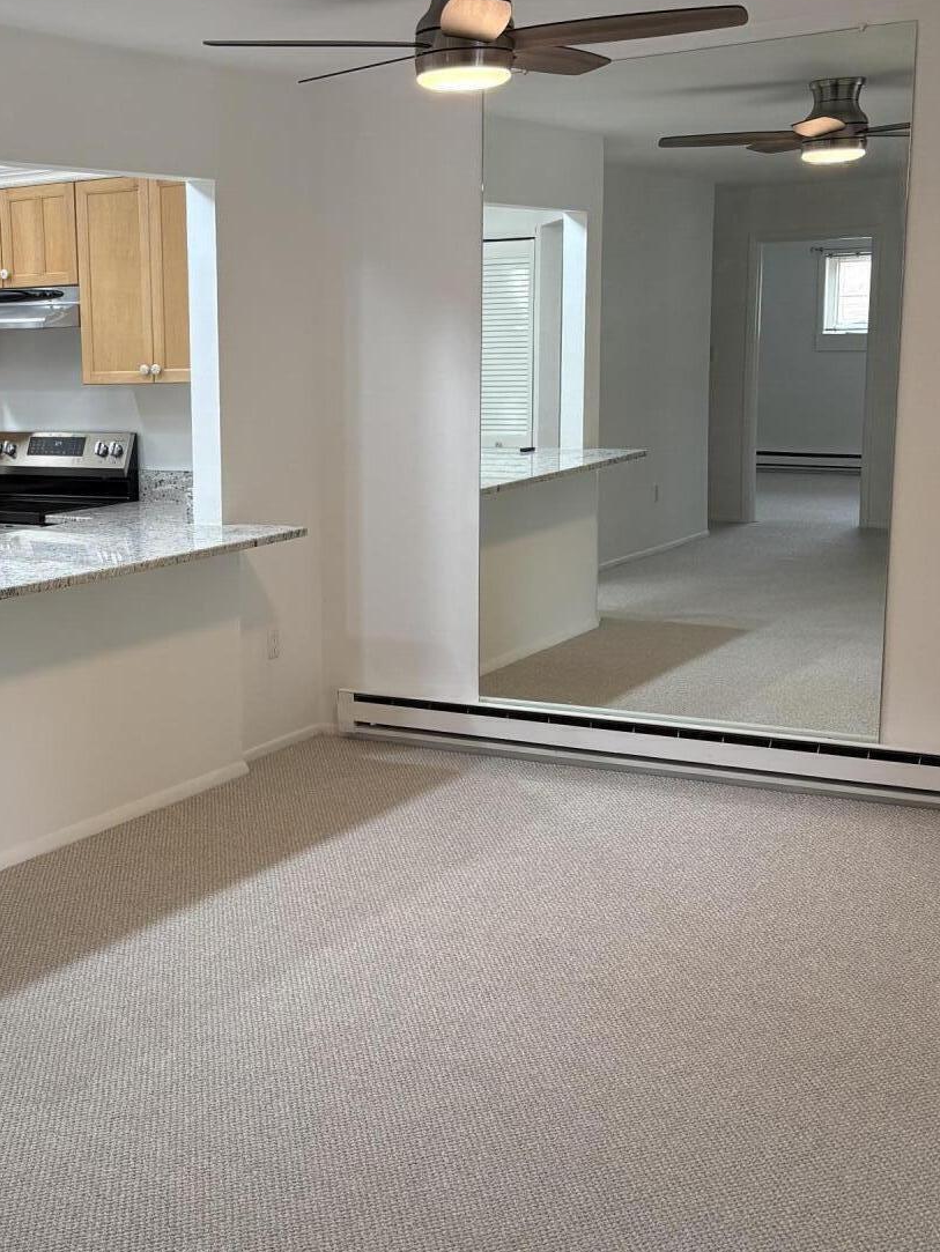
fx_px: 1737
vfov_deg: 39.6
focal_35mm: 48
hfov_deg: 29.1
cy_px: 676
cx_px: 106
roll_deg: +1.8
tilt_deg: -10.5
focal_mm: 5.96
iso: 125
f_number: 1.6
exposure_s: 1/120
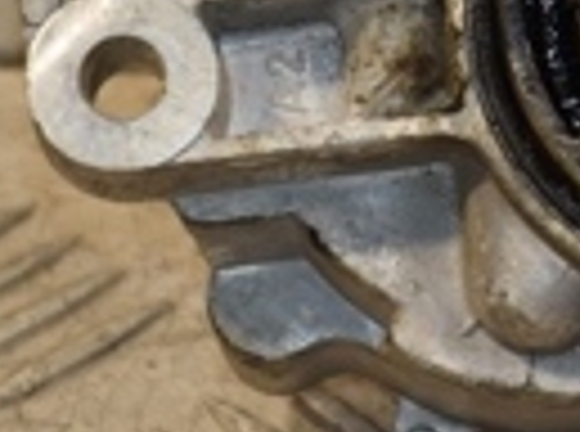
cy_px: -320
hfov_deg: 3.1
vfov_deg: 2.3
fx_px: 10794
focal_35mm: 646
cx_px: 877
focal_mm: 90
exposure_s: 1/160
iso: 800
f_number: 5.6
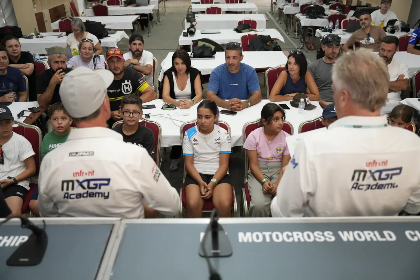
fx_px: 405
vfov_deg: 38.1
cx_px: 210
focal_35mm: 35
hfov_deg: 54.8
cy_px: 140
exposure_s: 1/500
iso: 3200
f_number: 2.8
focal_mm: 34.7
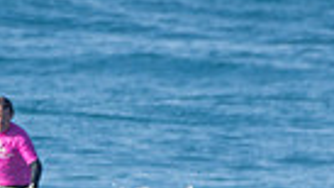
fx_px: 29380
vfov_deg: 0.4
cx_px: 78
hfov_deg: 0.7
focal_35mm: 3318
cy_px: 389
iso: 280
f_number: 5.6
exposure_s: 1/1250
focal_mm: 500
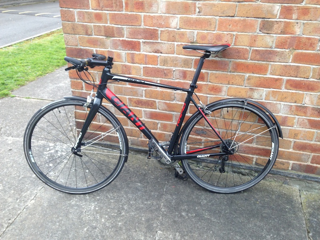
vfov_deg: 42.9
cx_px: 160
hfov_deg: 55.4
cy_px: 120
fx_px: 305
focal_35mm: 33
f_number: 2.4
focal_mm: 4.12
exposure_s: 1/24
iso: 50
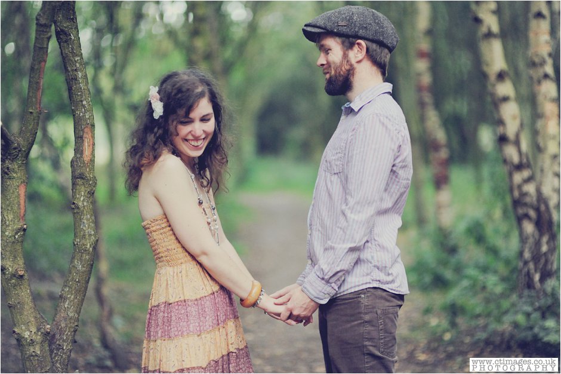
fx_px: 1324
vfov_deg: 16.1
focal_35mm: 85
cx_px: 280
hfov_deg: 23.9
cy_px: 187
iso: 3200
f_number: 1.4
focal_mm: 85
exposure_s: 1/800
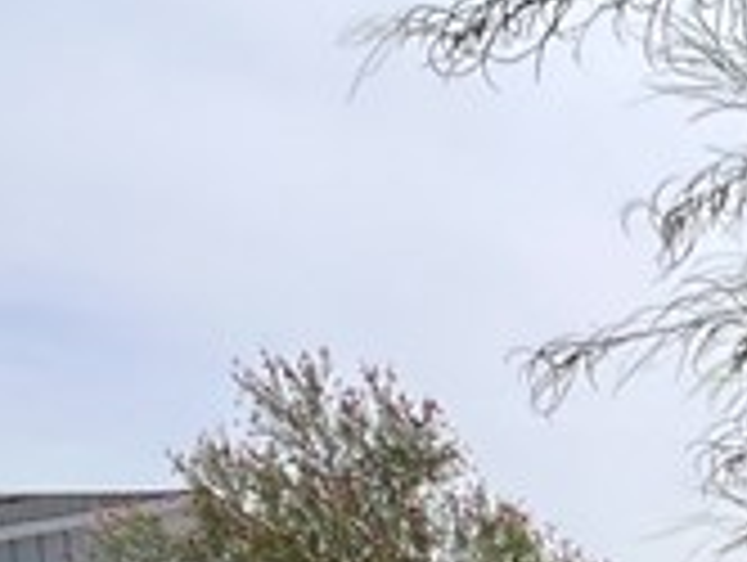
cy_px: 1120
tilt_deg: -9.4
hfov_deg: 18.7
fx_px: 1729
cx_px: 1359
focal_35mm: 80
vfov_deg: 15.1
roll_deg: -1.2
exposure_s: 1/1647
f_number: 1.8
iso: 32
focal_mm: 1.57
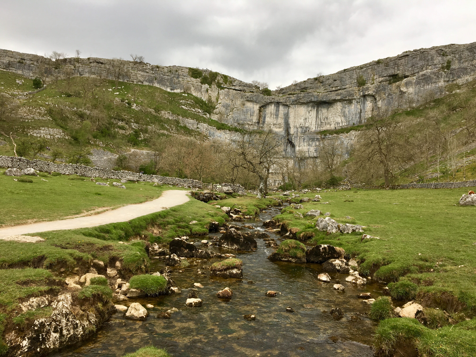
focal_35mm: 29
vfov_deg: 48.2
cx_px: 238
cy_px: 178
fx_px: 399
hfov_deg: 61.7
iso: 25
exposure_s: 1/256
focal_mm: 4.15
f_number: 2.2
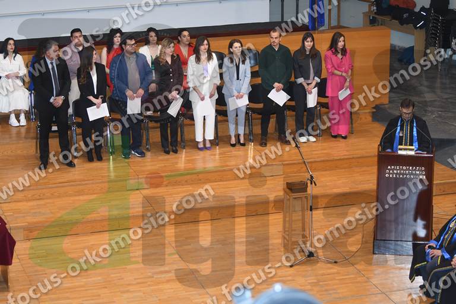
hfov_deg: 18.3
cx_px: 228
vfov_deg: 12.2
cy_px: 152
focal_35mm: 112
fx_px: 1419
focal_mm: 75
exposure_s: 1/80
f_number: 5
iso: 720
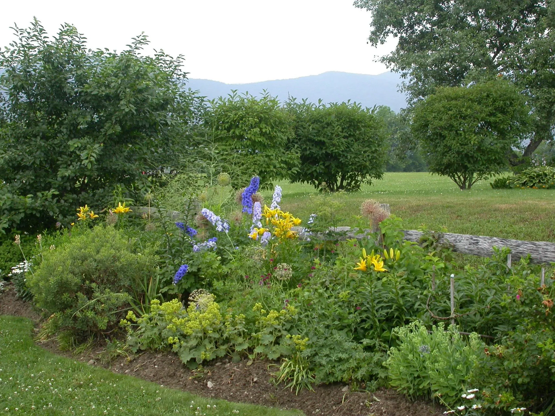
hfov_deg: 31.7
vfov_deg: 24.0
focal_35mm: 61
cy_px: 208
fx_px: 978
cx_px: 278
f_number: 5
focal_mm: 12.7
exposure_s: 1/234
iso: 100
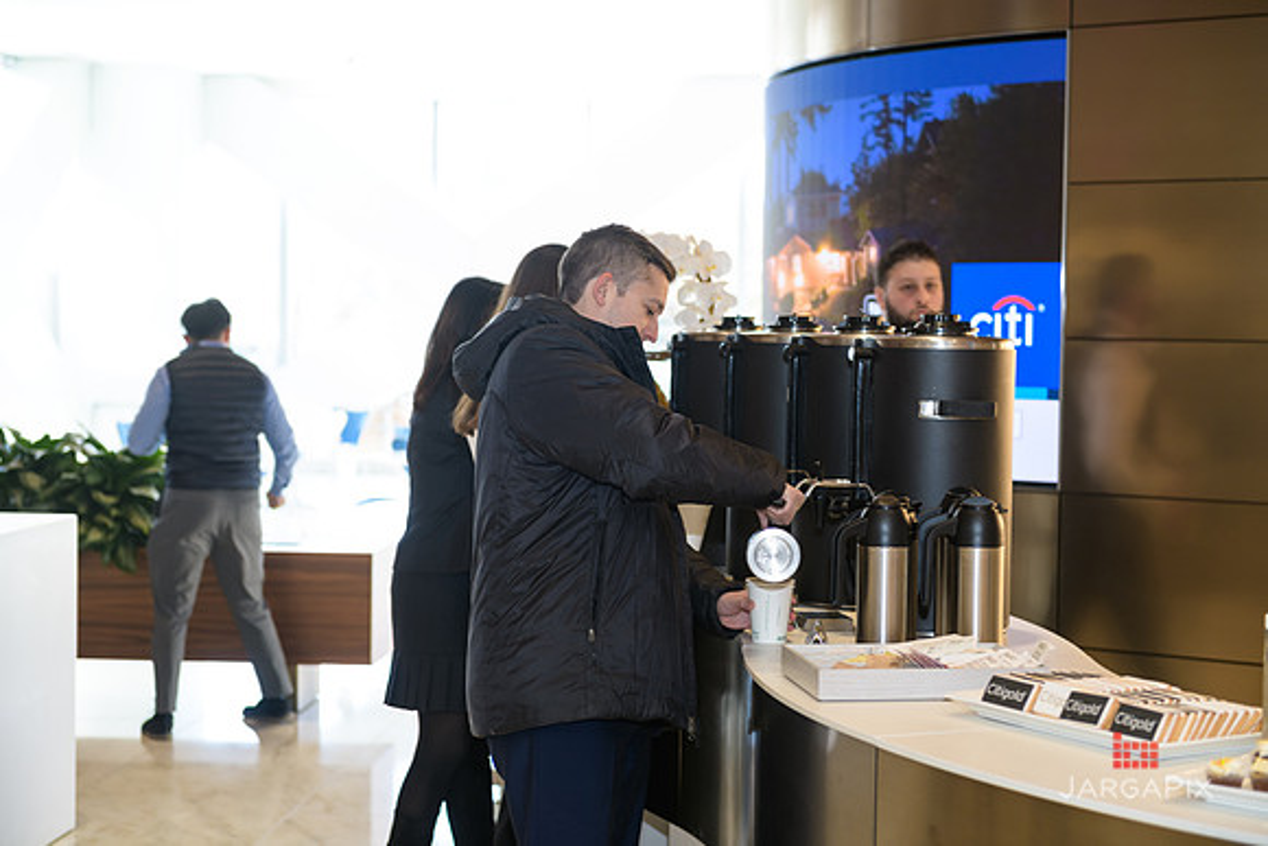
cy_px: 423
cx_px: 634
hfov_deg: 32.4
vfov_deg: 21.9
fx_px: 2184
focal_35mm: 62
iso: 400
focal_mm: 62
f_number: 3.2
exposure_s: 1/125
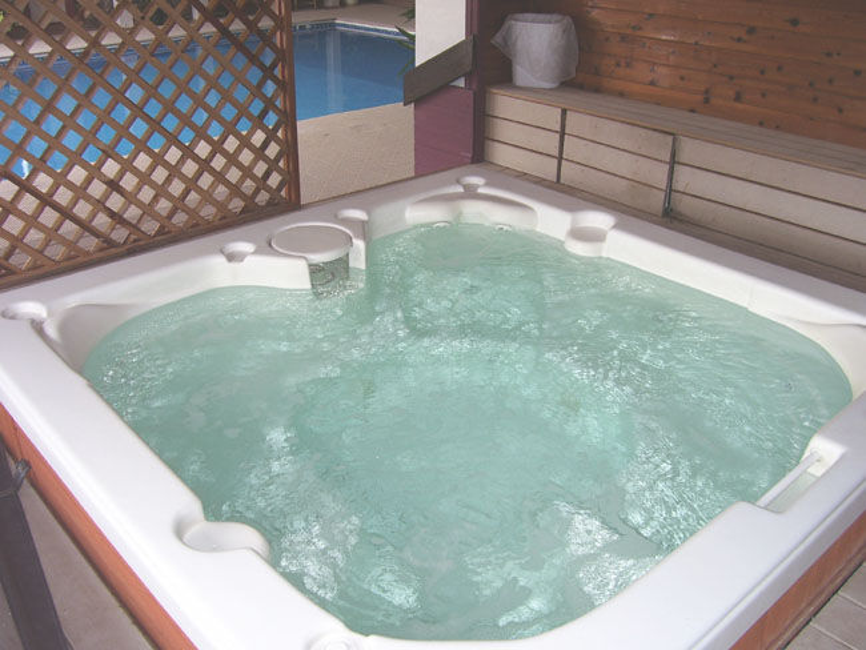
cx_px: 433
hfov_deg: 53.9
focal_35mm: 34
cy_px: 325
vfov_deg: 41.8
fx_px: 851
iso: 80
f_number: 2.7
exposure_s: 1/60
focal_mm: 5.6
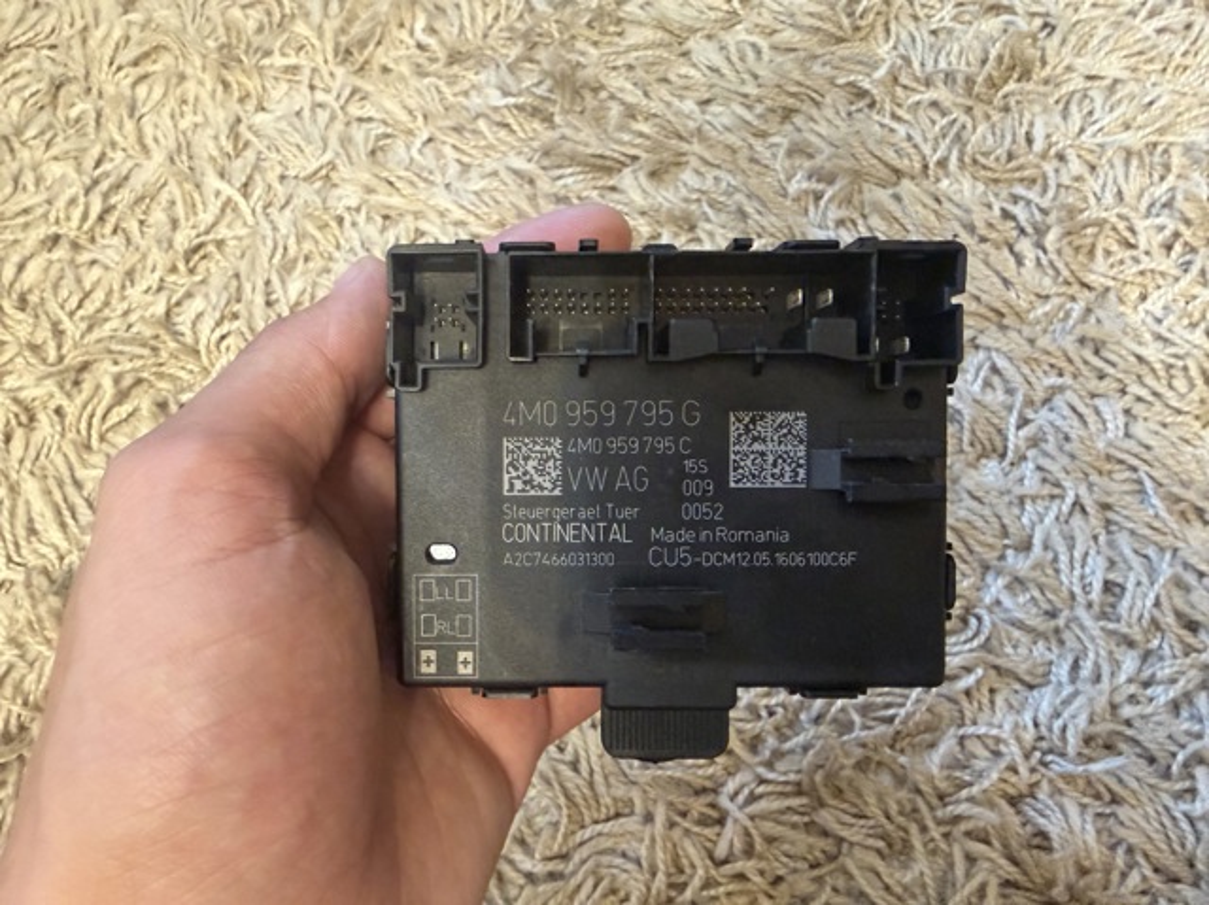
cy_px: 452
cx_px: 604
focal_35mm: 24
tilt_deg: -69.3
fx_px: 838
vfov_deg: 56.8
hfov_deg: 71.6
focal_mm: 2.22
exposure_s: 1/50
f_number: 2.2
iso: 800
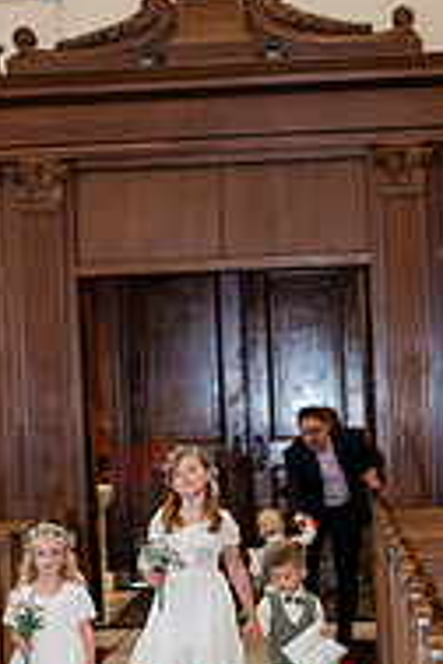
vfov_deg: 17.1
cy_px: 523
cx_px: 116
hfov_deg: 11.5
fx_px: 2196
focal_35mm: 119
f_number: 2.8
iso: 500
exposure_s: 1/125
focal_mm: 50
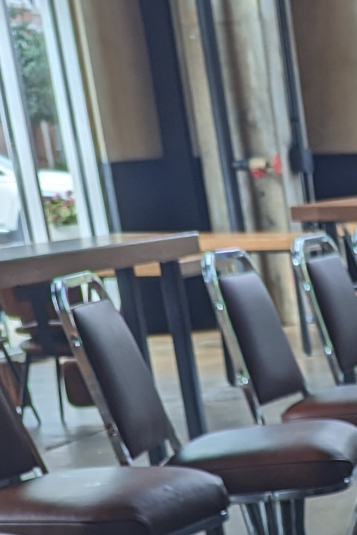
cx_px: 780
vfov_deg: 17.7
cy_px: 784
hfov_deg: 11.5
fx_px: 1547
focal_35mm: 104
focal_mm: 6.81
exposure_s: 1/218
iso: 39
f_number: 1.85
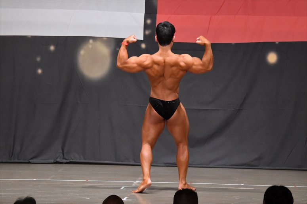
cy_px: 102
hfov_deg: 9.2
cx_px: 154
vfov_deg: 6.1
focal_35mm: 225
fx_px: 1918
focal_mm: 150
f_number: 5.6
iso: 6400
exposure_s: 1/400
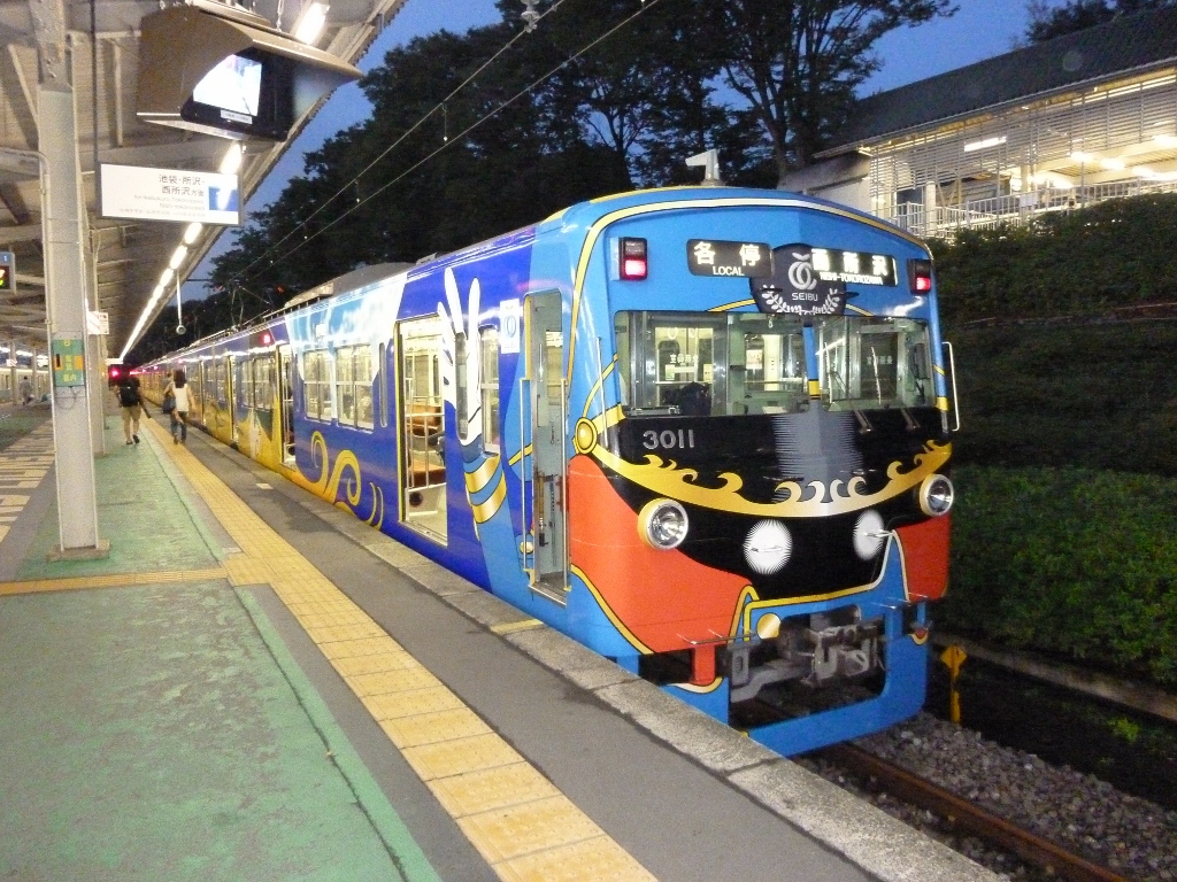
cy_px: 441
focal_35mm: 25
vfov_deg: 54.9
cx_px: 588
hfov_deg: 69.4
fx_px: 850
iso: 1250
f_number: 3.3
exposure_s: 1/30
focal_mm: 4.5
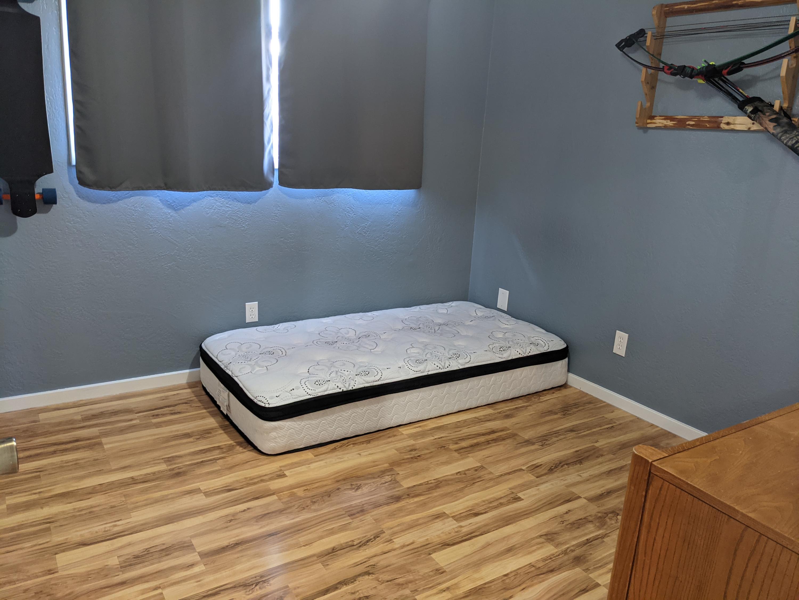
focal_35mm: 27
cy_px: 300
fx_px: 623
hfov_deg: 65.3
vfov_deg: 51.4
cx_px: 400
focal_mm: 4.38
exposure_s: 1/23.8
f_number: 1.73
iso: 206
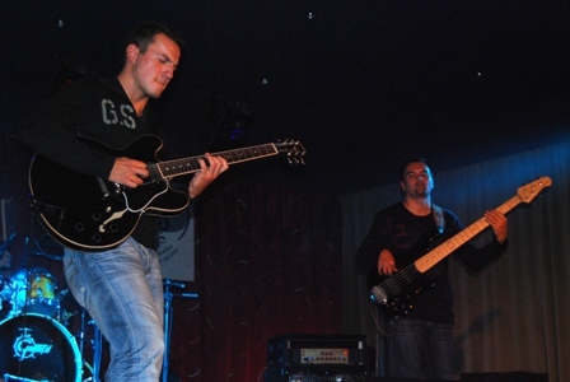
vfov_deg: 23.9
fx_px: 904
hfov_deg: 35.0
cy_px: 191
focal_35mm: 57
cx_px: 285
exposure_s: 1/60
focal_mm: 38
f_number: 5
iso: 800
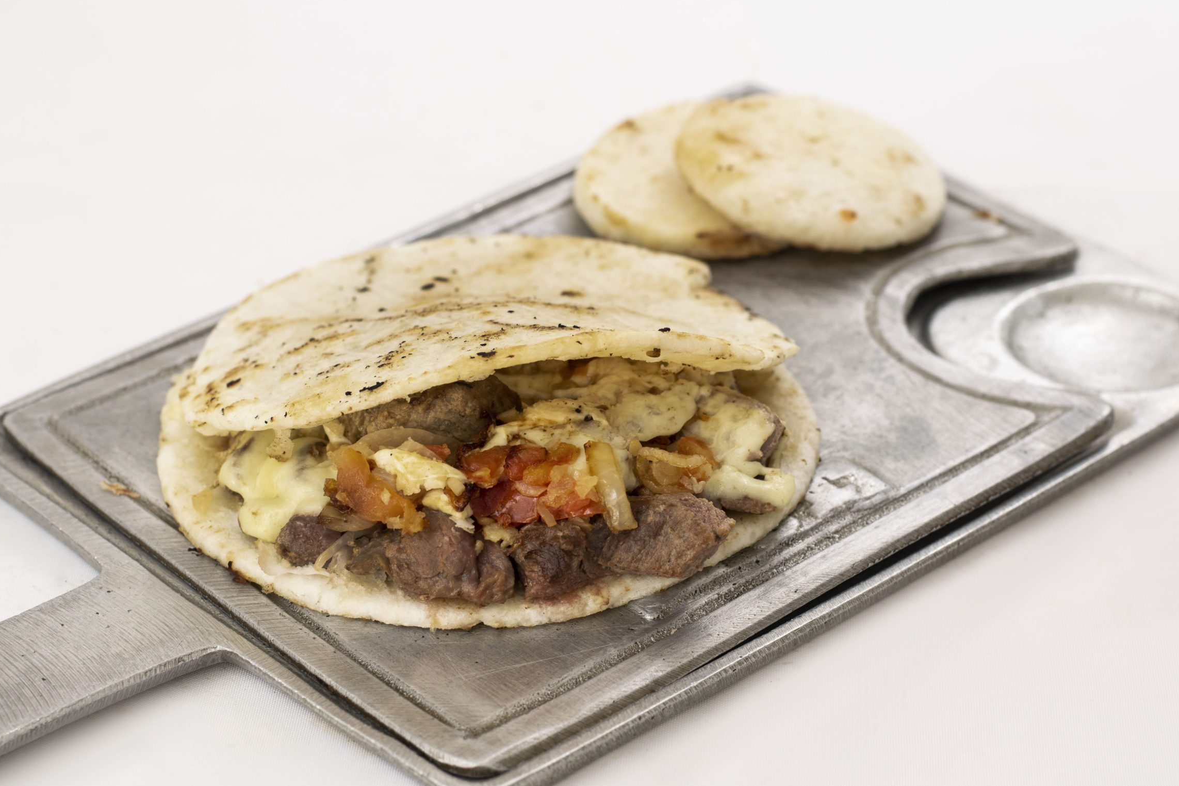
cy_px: 429
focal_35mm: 84
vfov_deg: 16.3
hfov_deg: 24.2
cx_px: 570
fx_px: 2751
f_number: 5
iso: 200
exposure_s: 1/20
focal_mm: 50
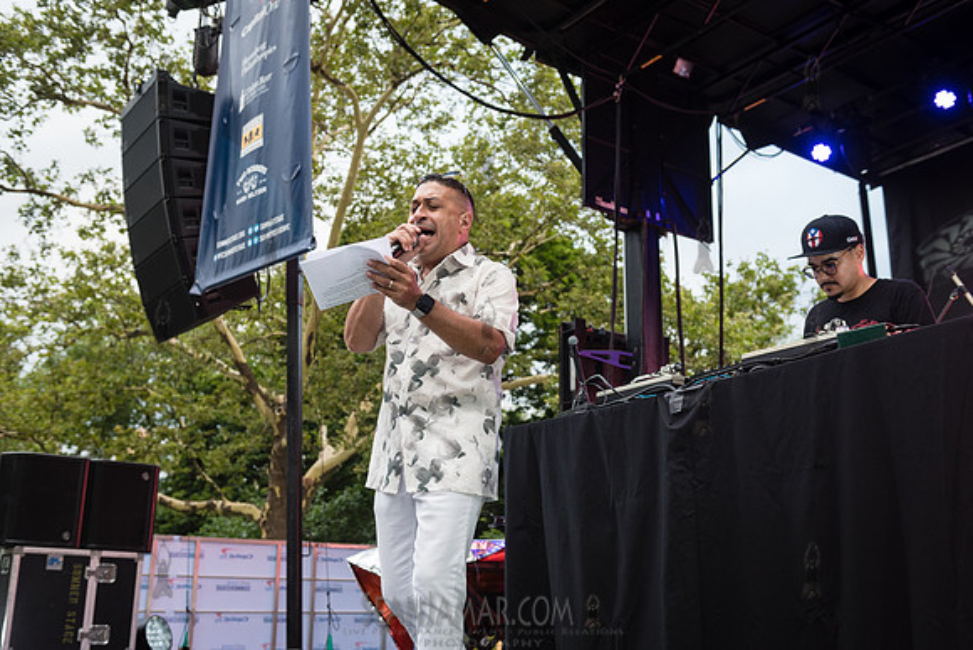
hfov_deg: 50.7
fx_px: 1027
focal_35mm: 38
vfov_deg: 35.1
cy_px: 325
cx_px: 486
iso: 1000
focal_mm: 38
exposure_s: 1/160
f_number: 4.5
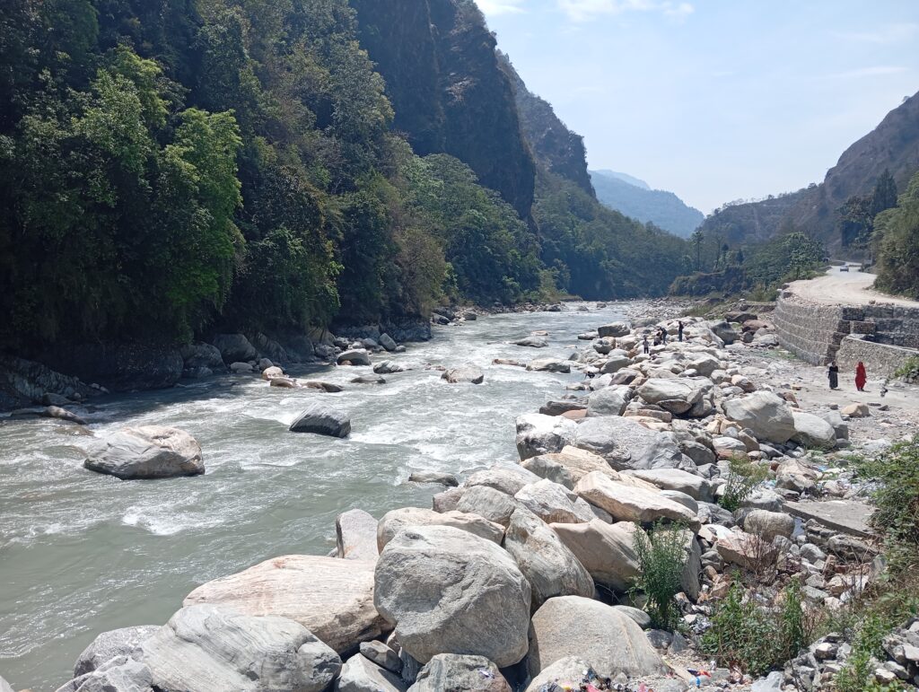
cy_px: 346
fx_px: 744
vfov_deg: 49.9
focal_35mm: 28
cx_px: 460
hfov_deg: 63.4
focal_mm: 4.22
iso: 111
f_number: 1.8
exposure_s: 1/630
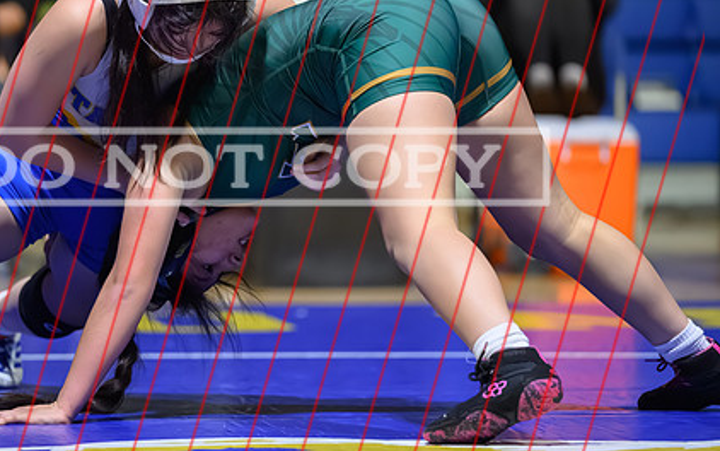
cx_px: 232
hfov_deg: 7.5
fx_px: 5496
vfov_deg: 4.7
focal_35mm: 280
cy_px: 179
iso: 8000
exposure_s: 1/640
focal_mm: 200
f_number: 2.8
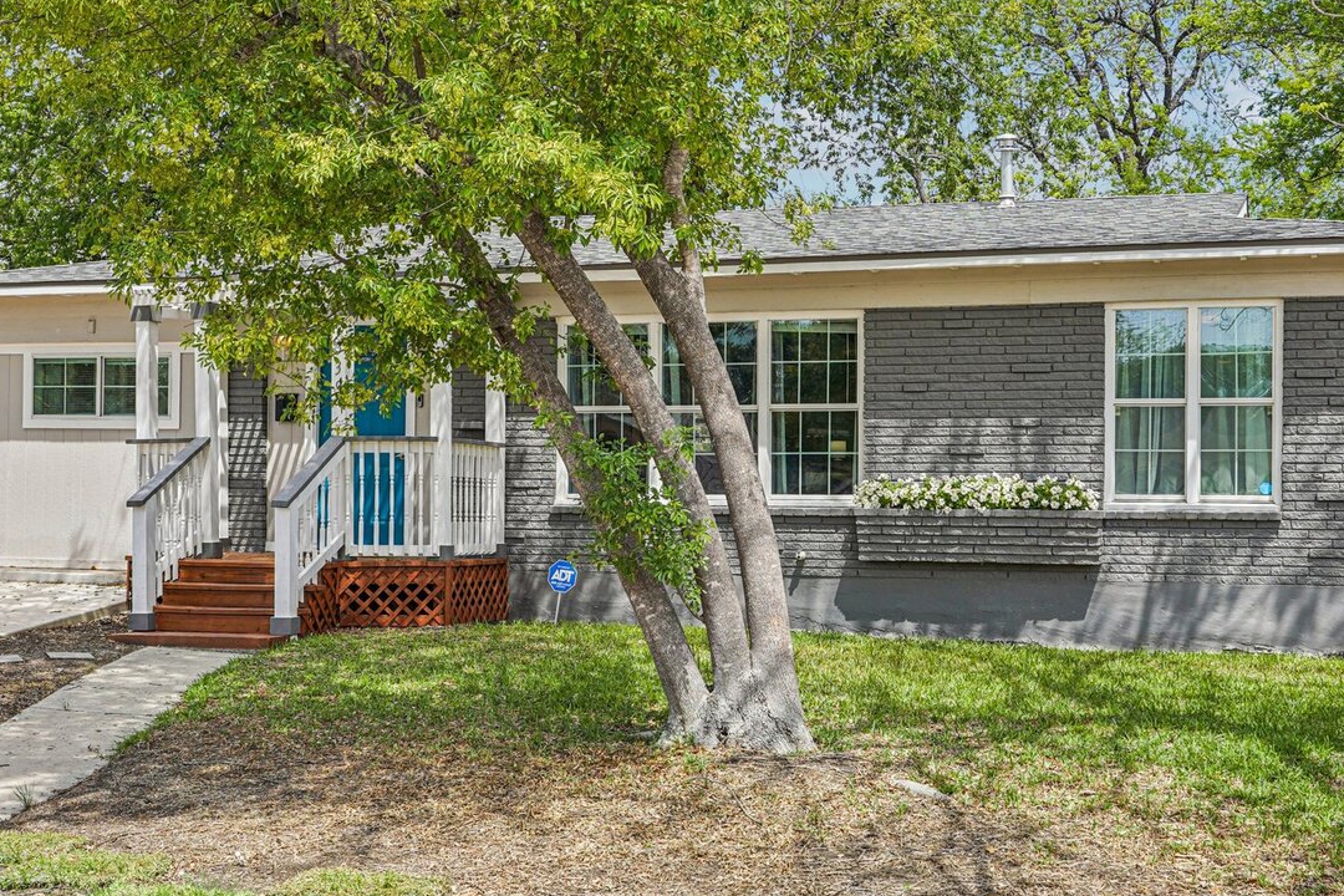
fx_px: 1820
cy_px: 386
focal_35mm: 49
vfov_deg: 27.6
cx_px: 735
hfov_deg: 40.5
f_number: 8
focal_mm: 32.5
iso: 100
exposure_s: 1/160
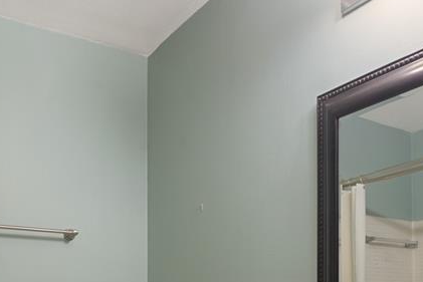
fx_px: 858
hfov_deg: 27.7
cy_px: 327
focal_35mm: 73
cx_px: 243
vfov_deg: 17.9
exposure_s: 1/3
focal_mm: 30
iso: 320
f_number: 9
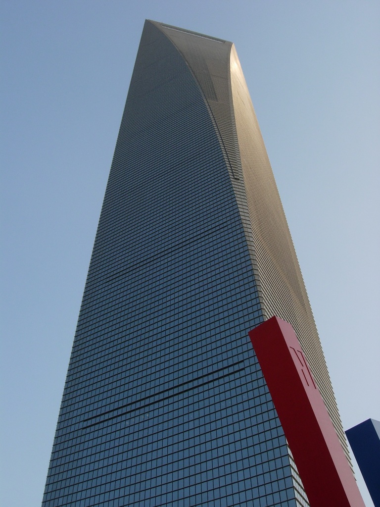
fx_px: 556
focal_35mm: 38
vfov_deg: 49.0
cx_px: 190
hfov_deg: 37.7
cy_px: 254
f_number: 4.8
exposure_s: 1/352
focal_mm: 7.8
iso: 79
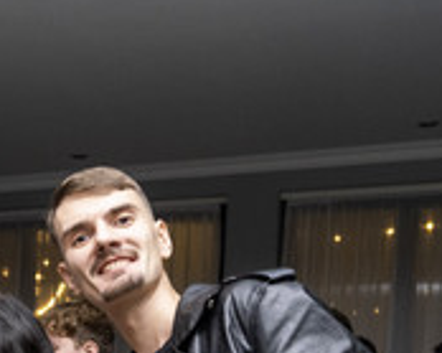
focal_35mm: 69
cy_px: 466
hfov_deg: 25.5
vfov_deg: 20.2
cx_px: -48
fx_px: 902
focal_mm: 13
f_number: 2.2
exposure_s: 1/100
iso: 640
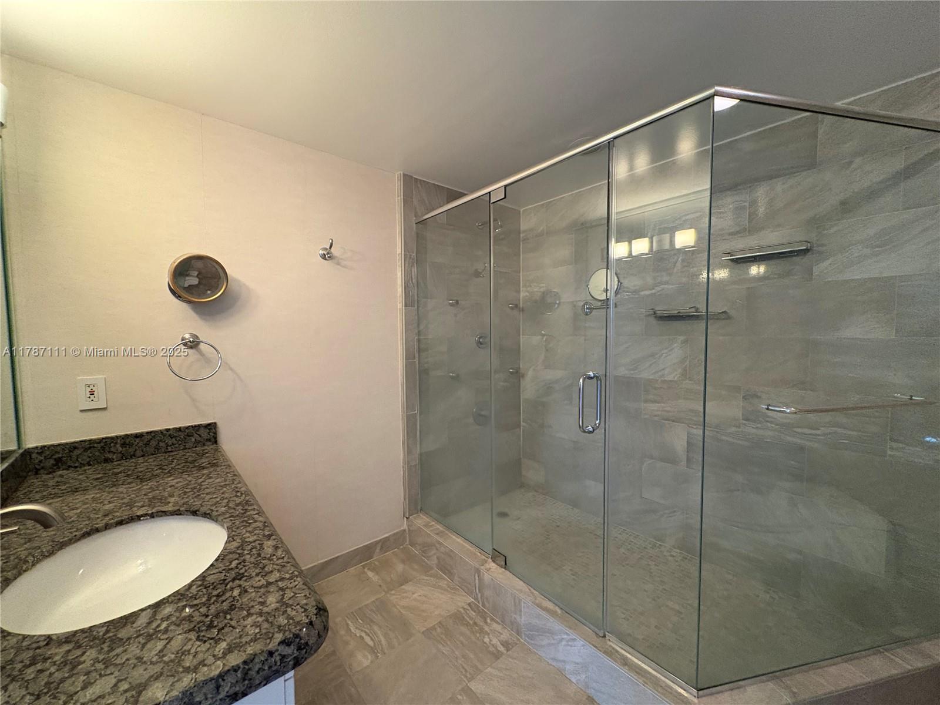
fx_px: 380
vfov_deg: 85.7
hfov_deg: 102.1
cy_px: 352
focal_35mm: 14
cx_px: 470
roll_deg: +0.4
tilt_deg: -2.5
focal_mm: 2.22
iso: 640
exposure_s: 1/60
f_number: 2.2
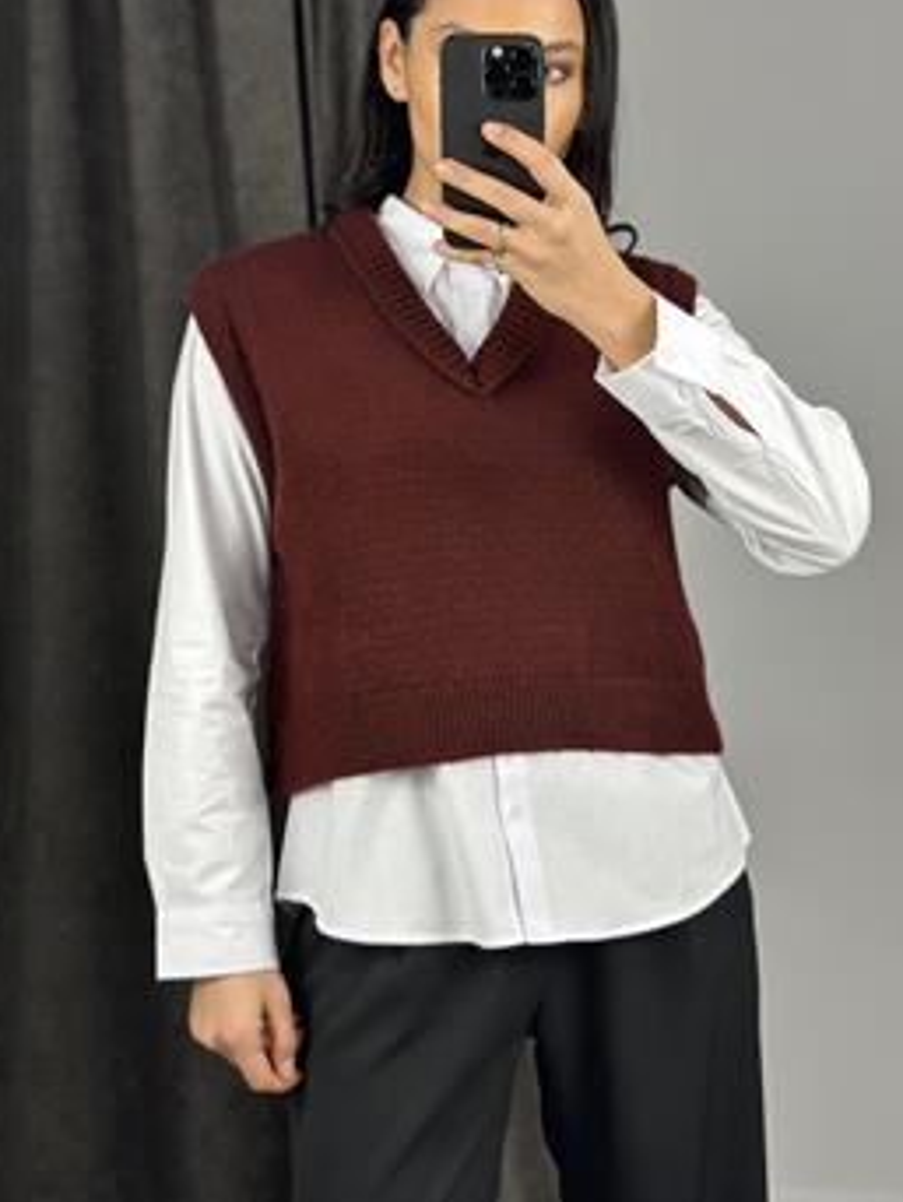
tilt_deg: -25.5
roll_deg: +1.4
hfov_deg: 25.2
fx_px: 2015
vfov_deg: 33.2
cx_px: 520
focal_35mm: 58
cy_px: 547
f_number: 1.78
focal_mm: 6.86
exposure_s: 1/100
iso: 100
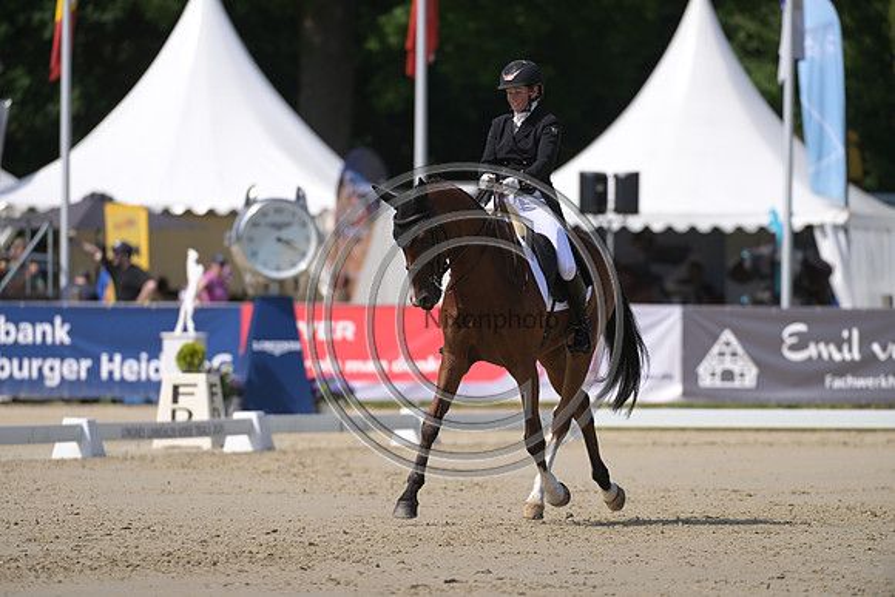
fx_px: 9946
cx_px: 448
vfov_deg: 3.4
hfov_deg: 5.2
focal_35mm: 400
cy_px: 298
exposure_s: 1/1250
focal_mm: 400
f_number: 5
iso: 200
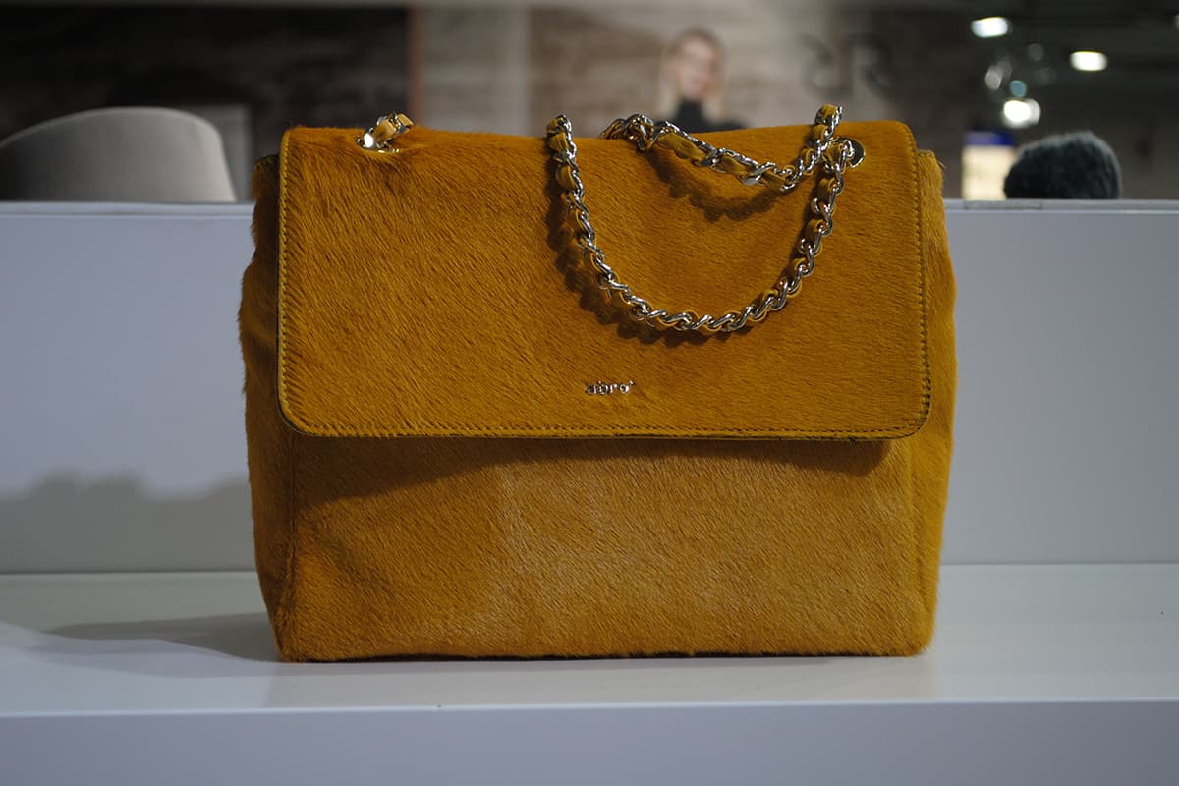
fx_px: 2358
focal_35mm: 72
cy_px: 393
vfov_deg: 18.9
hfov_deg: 28.1
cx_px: 590
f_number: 5.6
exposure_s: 1/100
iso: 400
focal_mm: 48
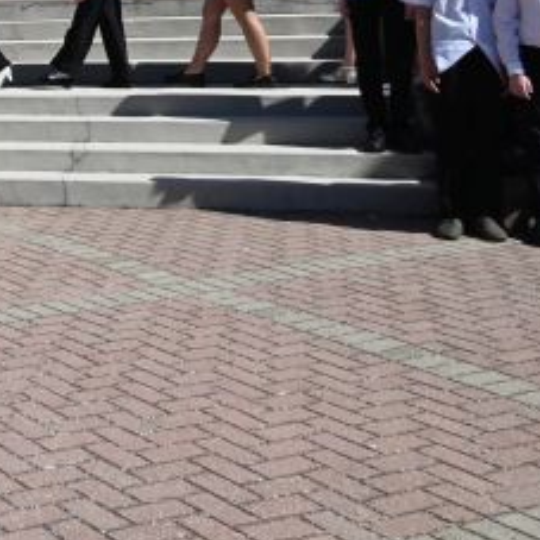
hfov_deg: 20.6
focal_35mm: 72
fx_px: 1271
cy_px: -71
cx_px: -262
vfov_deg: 22.5
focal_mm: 24
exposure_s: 1/1250
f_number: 18
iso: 1600
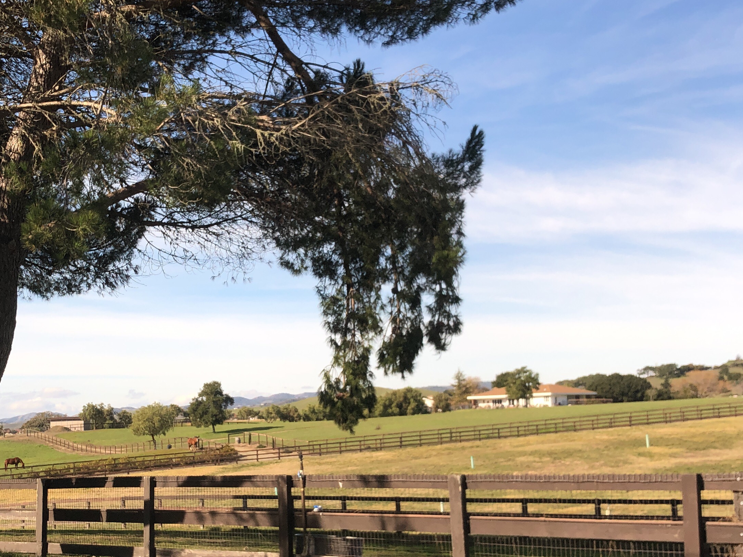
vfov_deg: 27.9
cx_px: 255
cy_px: 367
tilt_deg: +3.9
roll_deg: +1.7
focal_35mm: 52
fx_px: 1116
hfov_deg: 36.5
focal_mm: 4
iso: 20
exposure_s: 1/1845
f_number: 1.8
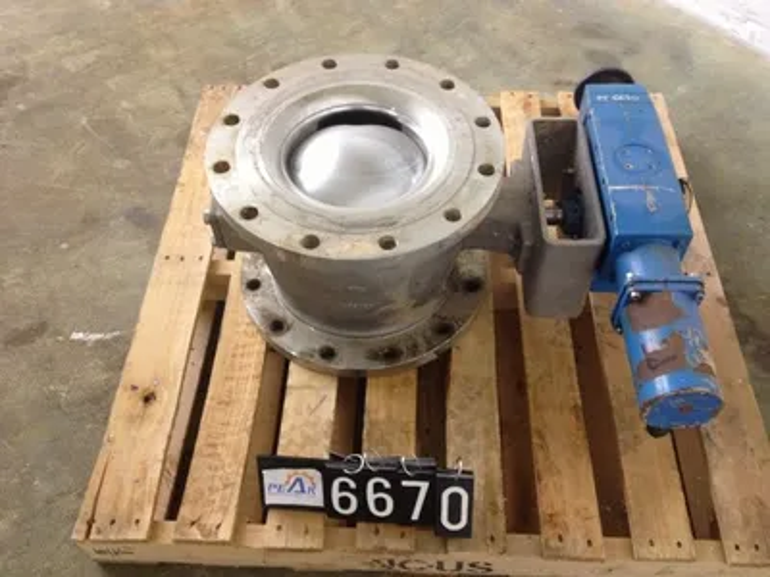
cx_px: 385
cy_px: 288
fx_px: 779
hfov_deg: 52.6
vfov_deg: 40.7
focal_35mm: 35
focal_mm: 4.28
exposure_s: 1/20
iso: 250
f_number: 2.4
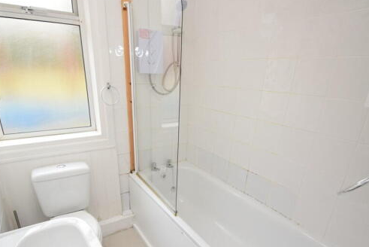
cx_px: 175
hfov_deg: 83.9
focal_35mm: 20
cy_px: 153
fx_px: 205
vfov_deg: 61.2
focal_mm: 10
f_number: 5.6
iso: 500
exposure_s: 1/125
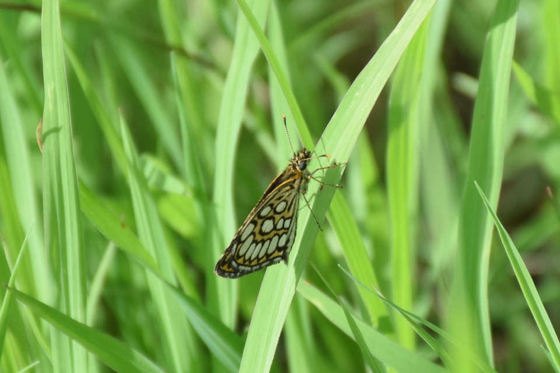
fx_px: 3266
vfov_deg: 6.5
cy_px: 186
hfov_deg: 9.8
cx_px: 280
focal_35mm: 210
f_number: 7.1
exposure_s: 1/500
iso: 320
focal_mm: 140
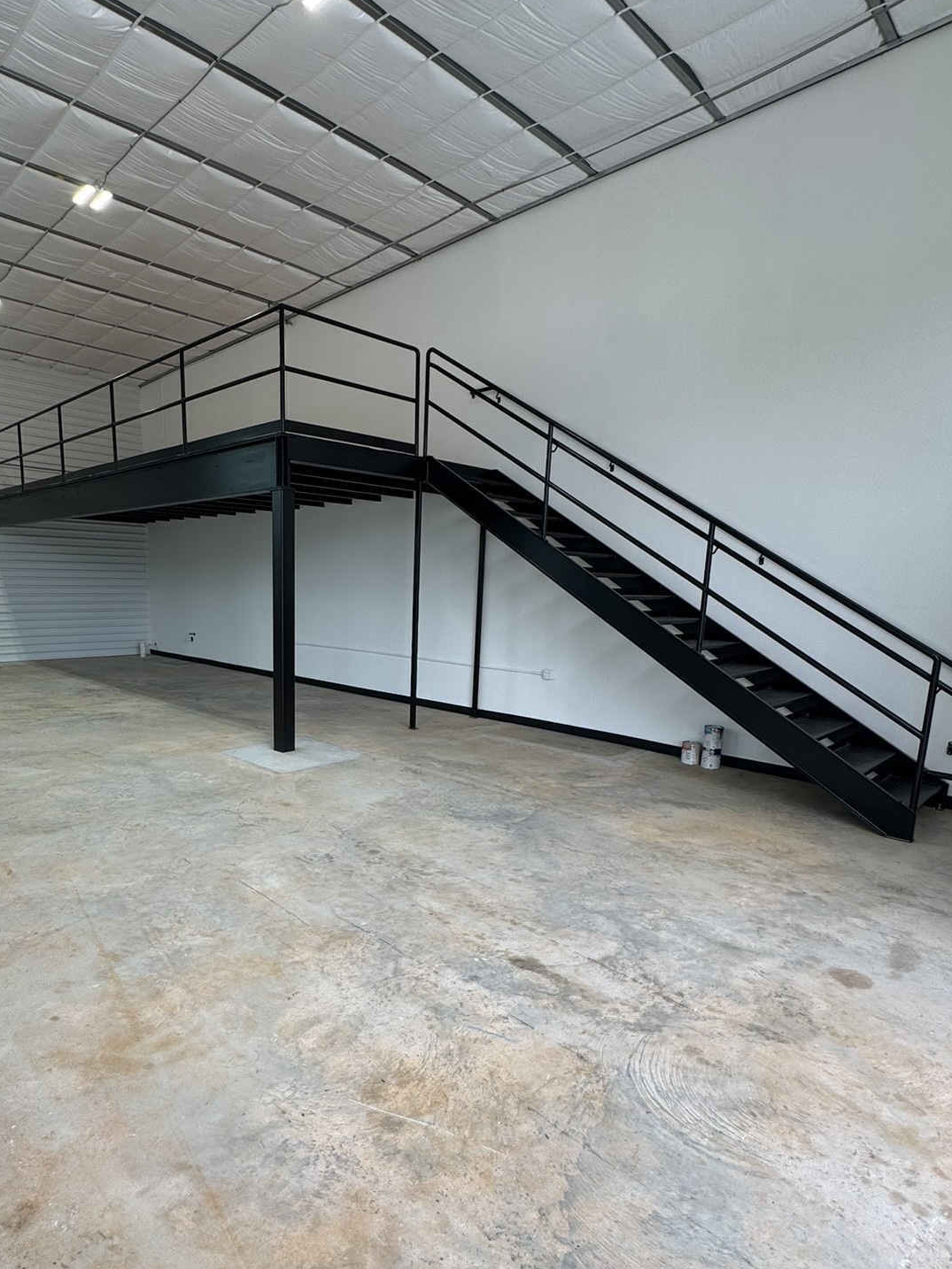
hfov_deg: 65.3
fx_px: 734
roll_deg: -0.5
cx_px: 376
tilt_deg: -9.9
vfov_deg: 81.4
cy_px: 711
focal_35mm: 20
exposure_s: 1/210
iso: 40
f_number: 2.2
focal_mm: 2.22
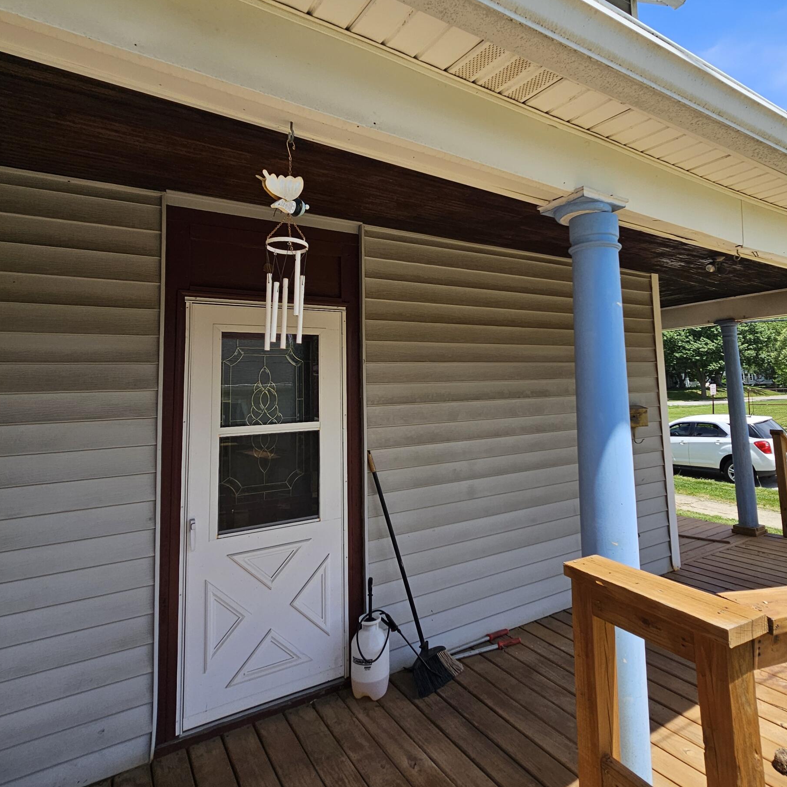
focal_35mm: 19
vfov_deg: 77.0
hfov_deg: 77.1
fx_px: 489
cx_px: 457
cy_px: 326
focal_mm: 2.2
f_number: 2.2
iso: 50
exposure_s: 1/1300
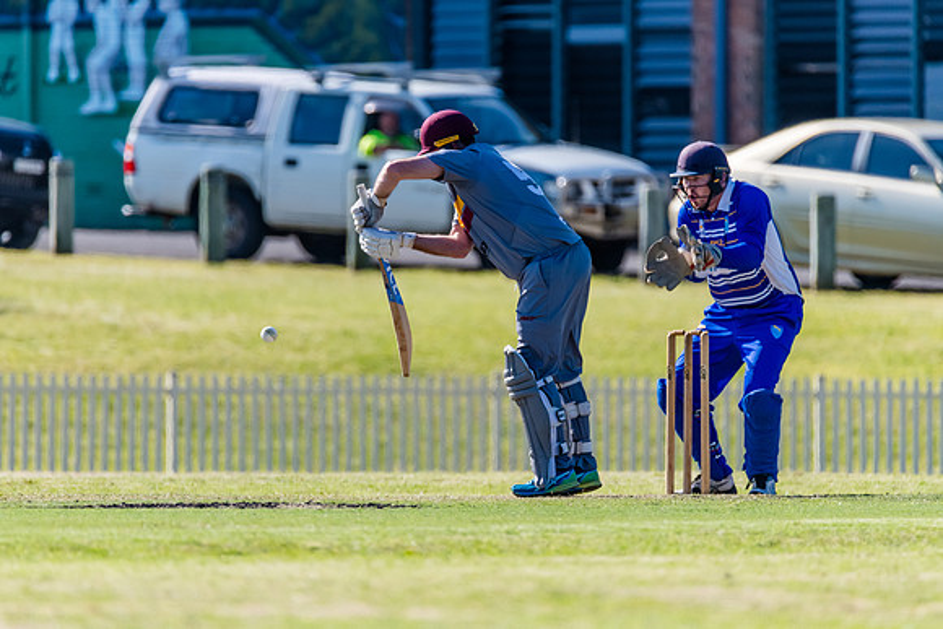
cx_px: 428
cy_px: 304
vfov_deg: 2.1
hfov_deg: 3.1
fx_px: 17172
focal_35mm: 655
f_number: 6.3
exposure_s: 1/2000
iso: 640
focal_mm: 600
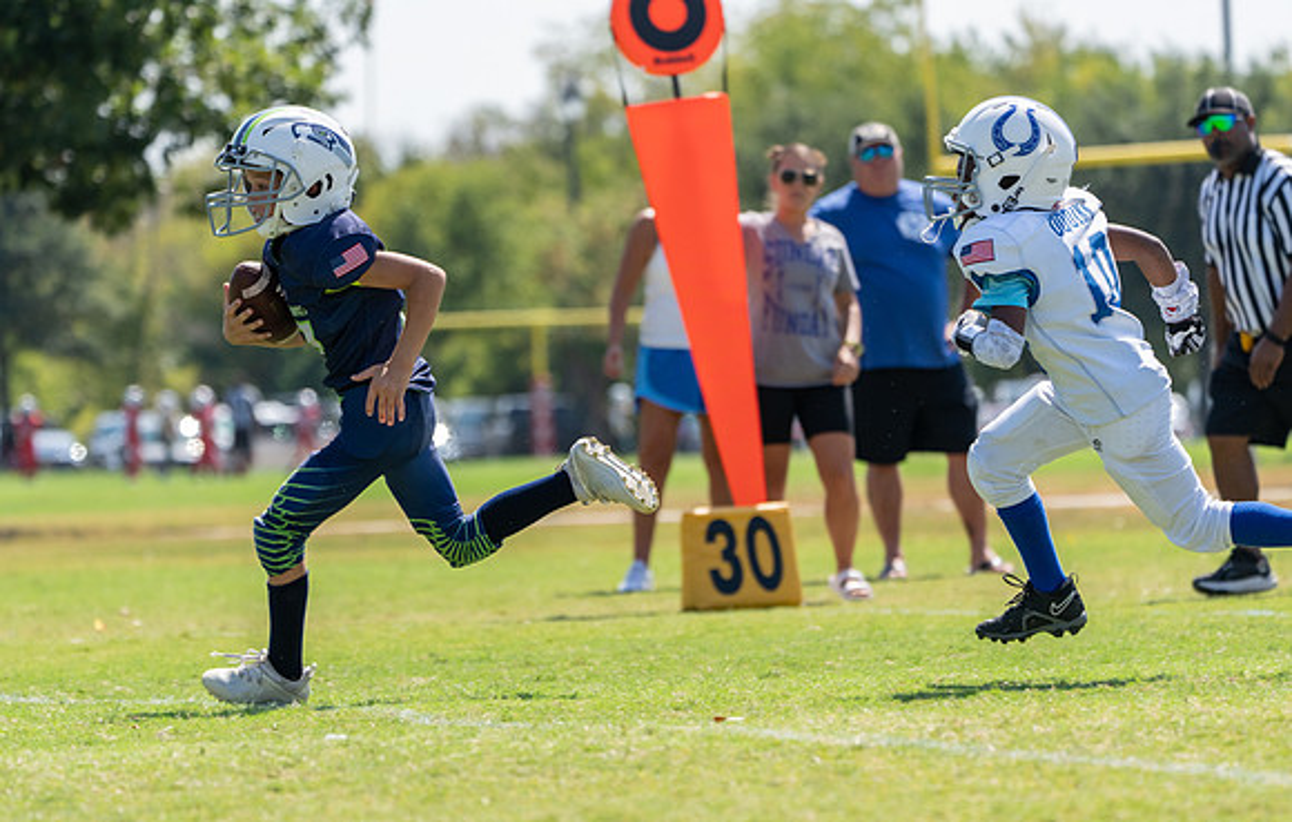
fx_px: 10267
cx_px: 565
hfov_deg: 7.2
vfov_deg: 4.6
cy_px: 485
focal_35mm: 290
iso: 320
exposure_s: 1/1250
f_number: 5.6
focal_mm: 247
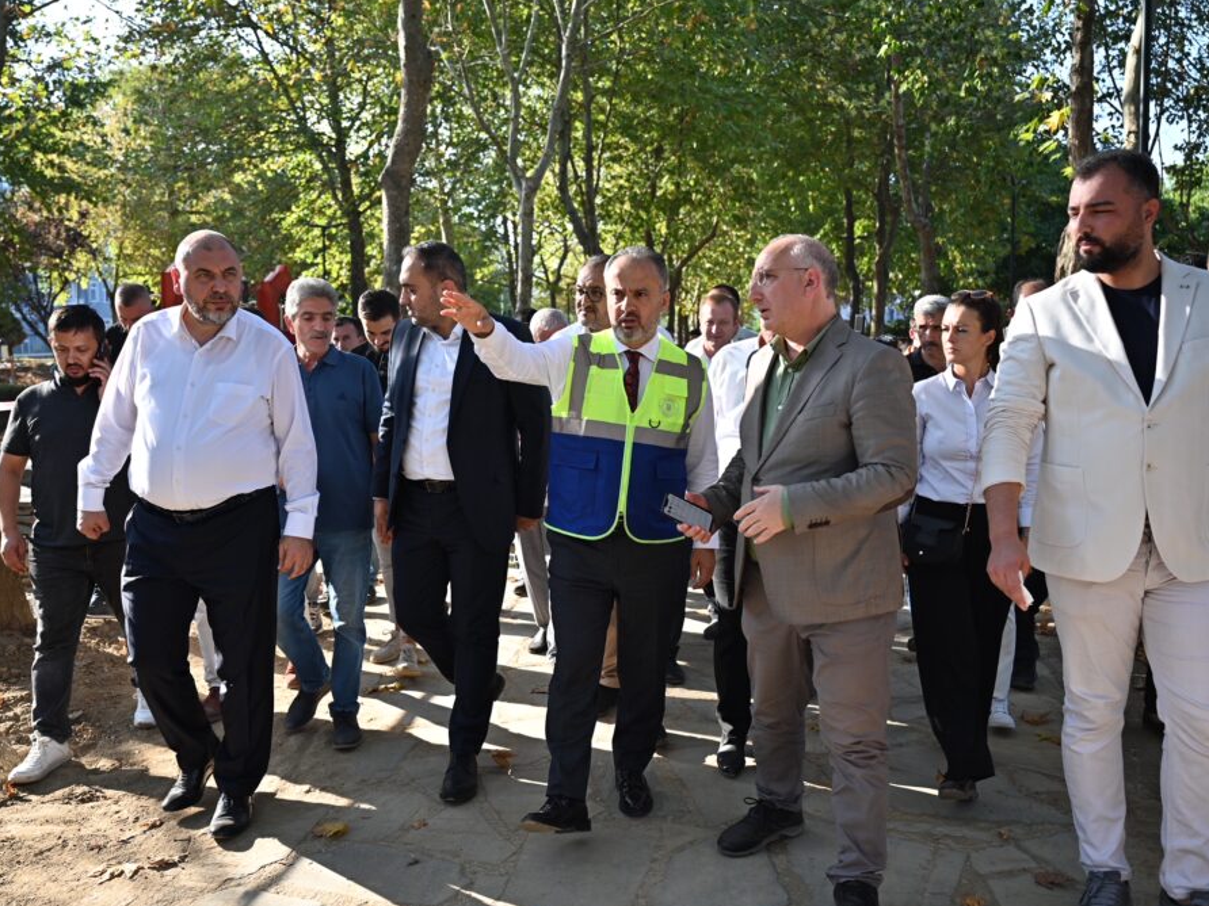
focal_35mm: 32
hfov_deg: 56.8
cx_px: 583
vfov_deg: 44.2
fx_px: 1118
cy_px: 457
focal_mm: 29
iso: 125
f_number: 3.5
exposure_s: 1/320
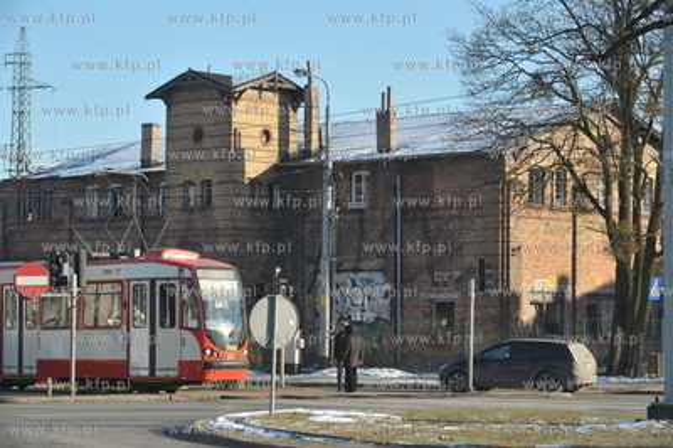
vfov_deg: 13.4
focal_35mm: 102
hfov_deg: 20.0
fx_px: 1905
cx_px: 336
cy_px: 224
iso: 400
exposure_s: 1/500
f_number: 9
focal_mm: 102
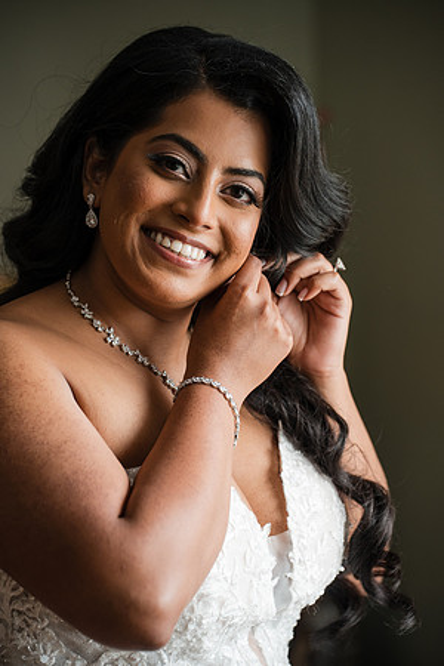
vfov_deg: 16.3
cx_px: 222
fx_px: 2331
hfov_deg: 10.9
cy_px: 333
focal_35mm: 126
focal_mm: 126
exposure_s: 1/250
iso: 640
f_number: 4
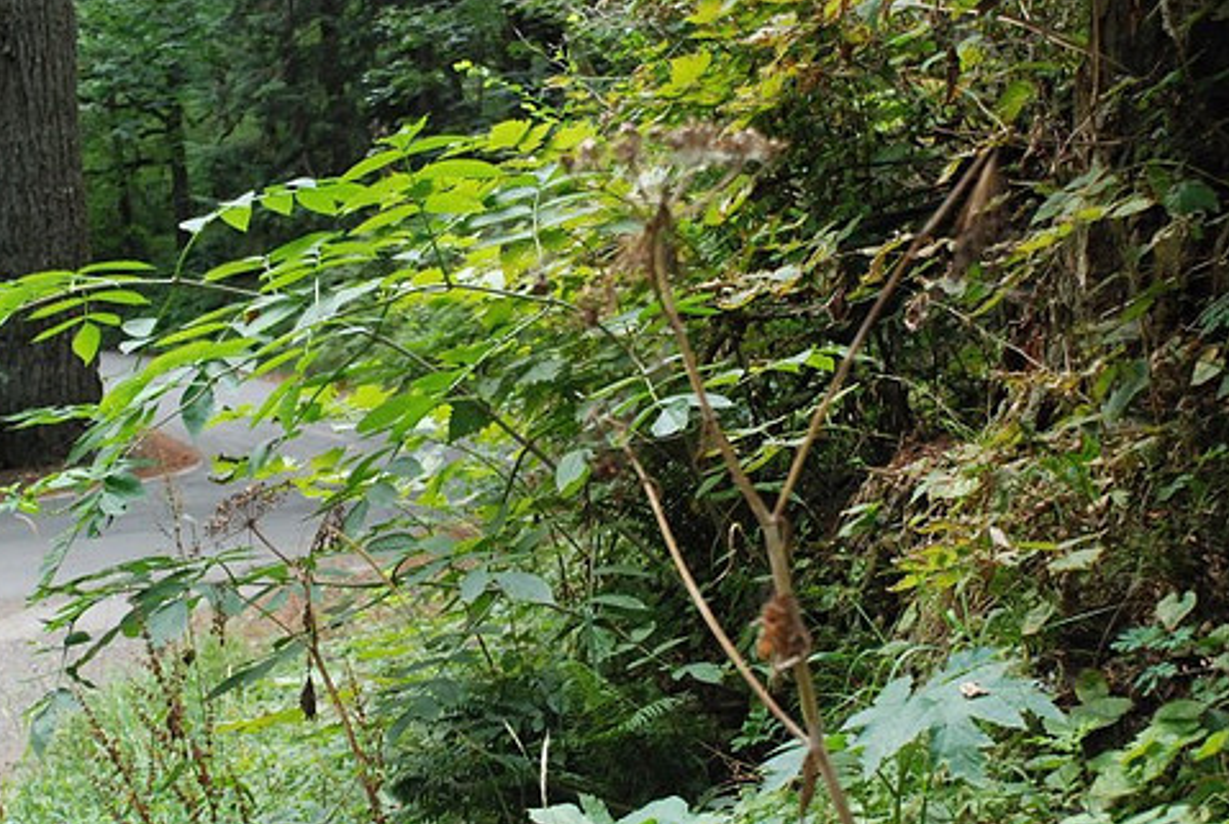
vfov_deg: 21.4
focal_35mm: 64
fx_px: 2175
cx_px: 521
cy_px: 438
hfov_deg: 31.5
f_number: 4.5
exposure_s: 1/160
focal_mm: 35
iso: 1600
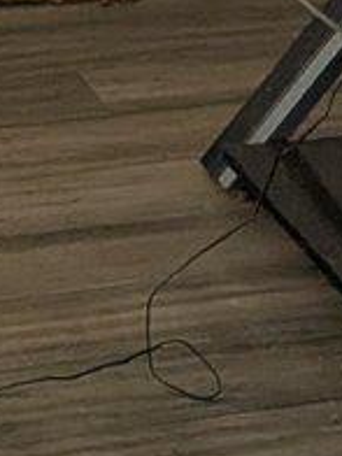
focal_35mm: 188
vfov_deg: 9.9
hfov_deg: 7.6
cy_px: -416
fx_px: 2477
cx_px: -351
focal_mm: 4.53
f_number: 1.7
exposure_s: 1/317
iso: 23
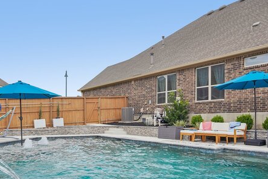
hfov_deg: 57.6
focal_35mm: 33
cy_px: 120
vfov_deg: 39.7
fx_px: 244
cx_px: 135
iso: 100
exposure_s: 1/200
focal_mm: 22.5
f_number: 8
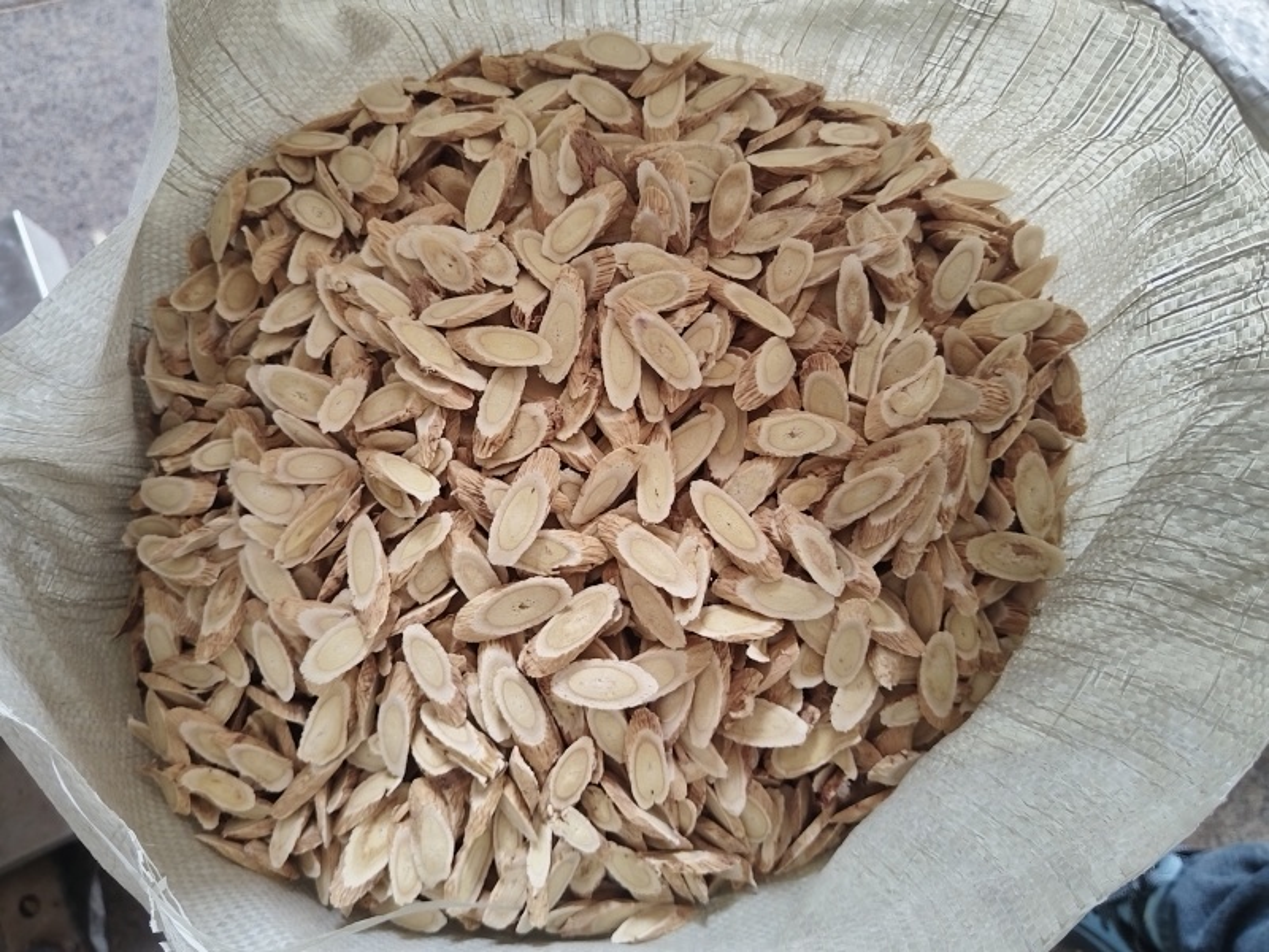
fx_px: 990
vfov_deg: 51.4
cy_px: 476
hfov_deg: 65.3
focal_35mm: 27
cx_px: 634
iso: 849
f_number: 1.9
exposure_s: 1/50
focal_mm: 4.95
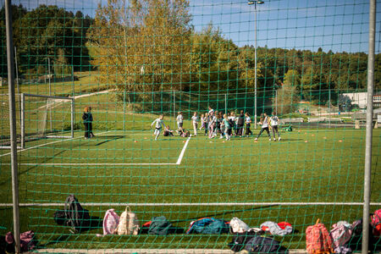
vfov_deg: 37.9
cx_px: 190
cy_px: 127
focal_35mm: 35
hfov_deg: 54.4
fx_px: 370
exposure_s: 1/4000
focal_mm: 35
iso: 100
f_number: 1.8
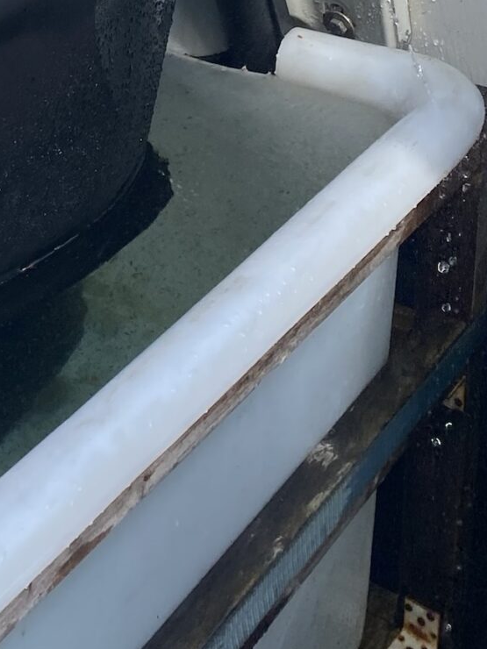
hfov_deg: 16.0
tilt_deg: -15.4
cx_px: -32
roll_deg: +4.4
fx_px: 1688
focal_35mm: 90
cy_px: -324
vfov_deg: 19.1
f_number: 1.8
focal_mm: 4.25
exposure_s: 1/833
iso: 32
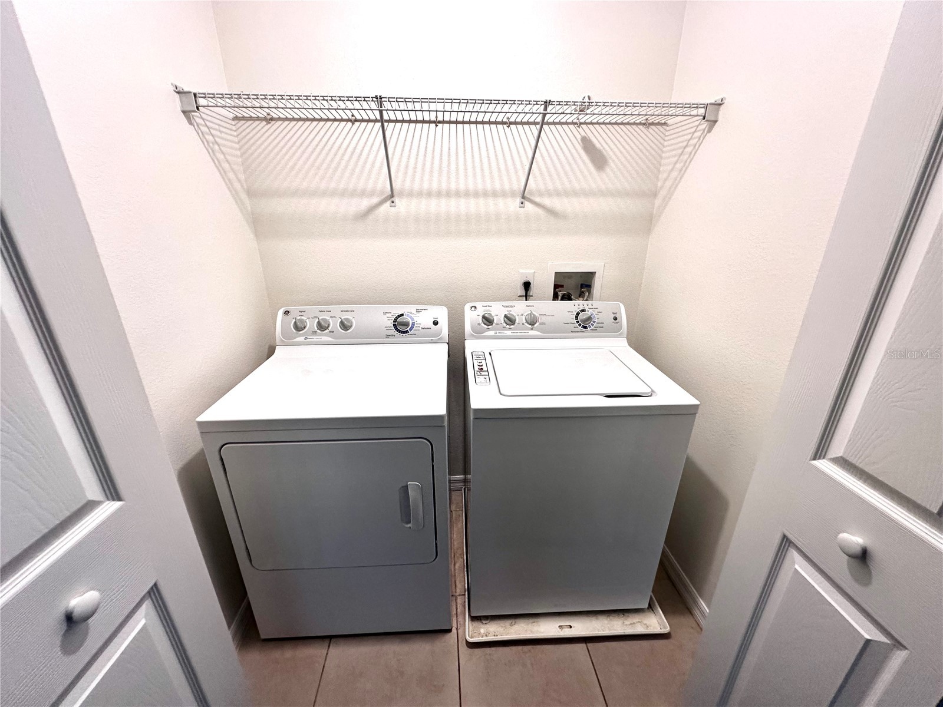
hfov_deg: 102.1
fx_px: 381
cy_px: 354
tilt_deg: -21.2
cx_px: 472
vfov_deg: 85.7
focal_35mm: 14
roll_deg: -0.3
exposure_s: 1/120
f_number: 2.2
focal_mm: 2.22
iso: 160
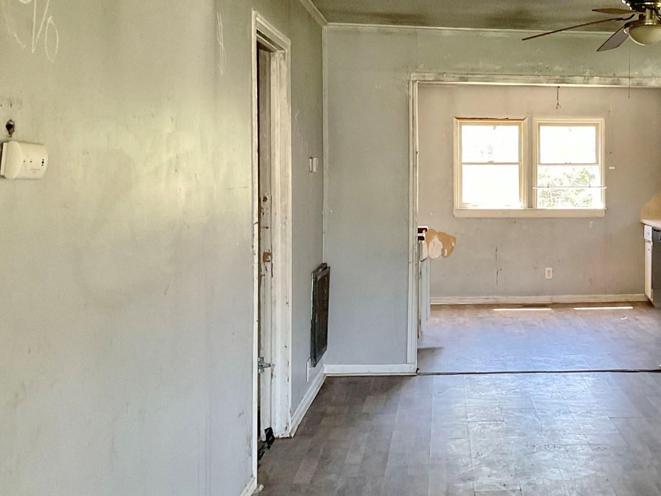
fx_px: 993
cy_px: 236
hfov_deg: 35.1
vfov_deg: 28.0
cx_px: 568
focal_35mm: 52
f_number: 1.8
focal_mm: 3
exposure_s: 1/60
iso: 125
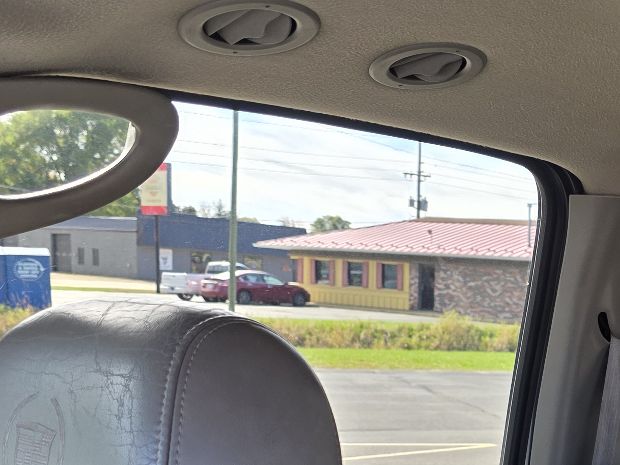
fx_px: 1128
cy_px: 447
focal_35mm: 63
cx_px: 718
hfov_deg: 27.5
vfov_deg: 22.5
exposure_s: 1/180
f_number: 1.7
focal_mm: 6.3
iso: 80
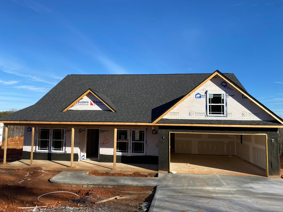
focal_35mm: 26
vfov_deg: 53.1
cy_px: 106
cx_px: 142
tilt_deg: +4.6
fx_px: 213
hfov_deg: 67.3
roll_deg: -1.7
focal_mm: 4.25
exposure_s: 1/2571
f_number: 1.8
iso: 32
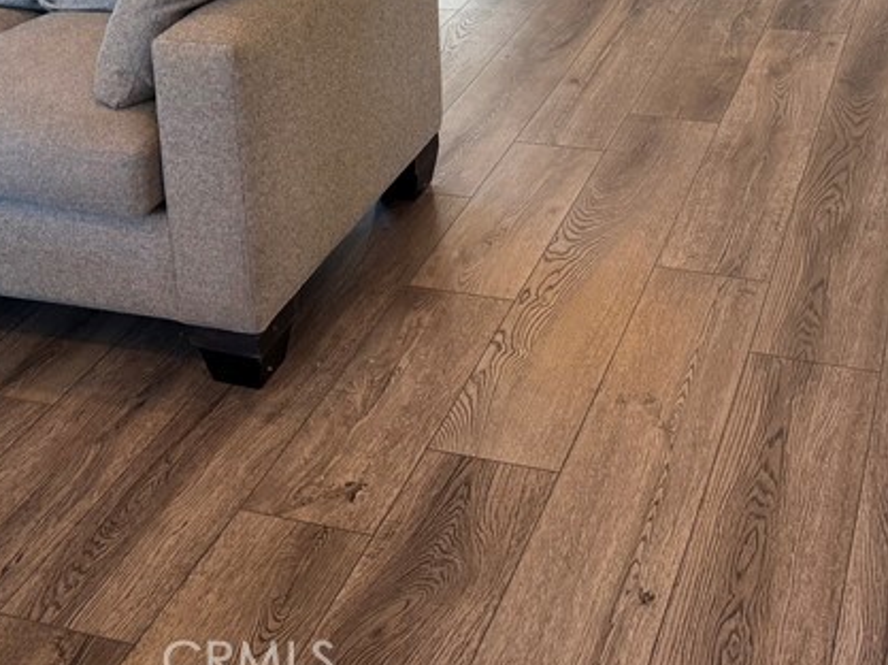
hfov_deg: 32.7
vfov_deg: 22.8
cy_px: -128
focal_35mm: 59
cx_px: 447
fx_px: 1512
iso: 160
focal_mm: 6.76
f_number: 1.78
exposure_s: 1/120
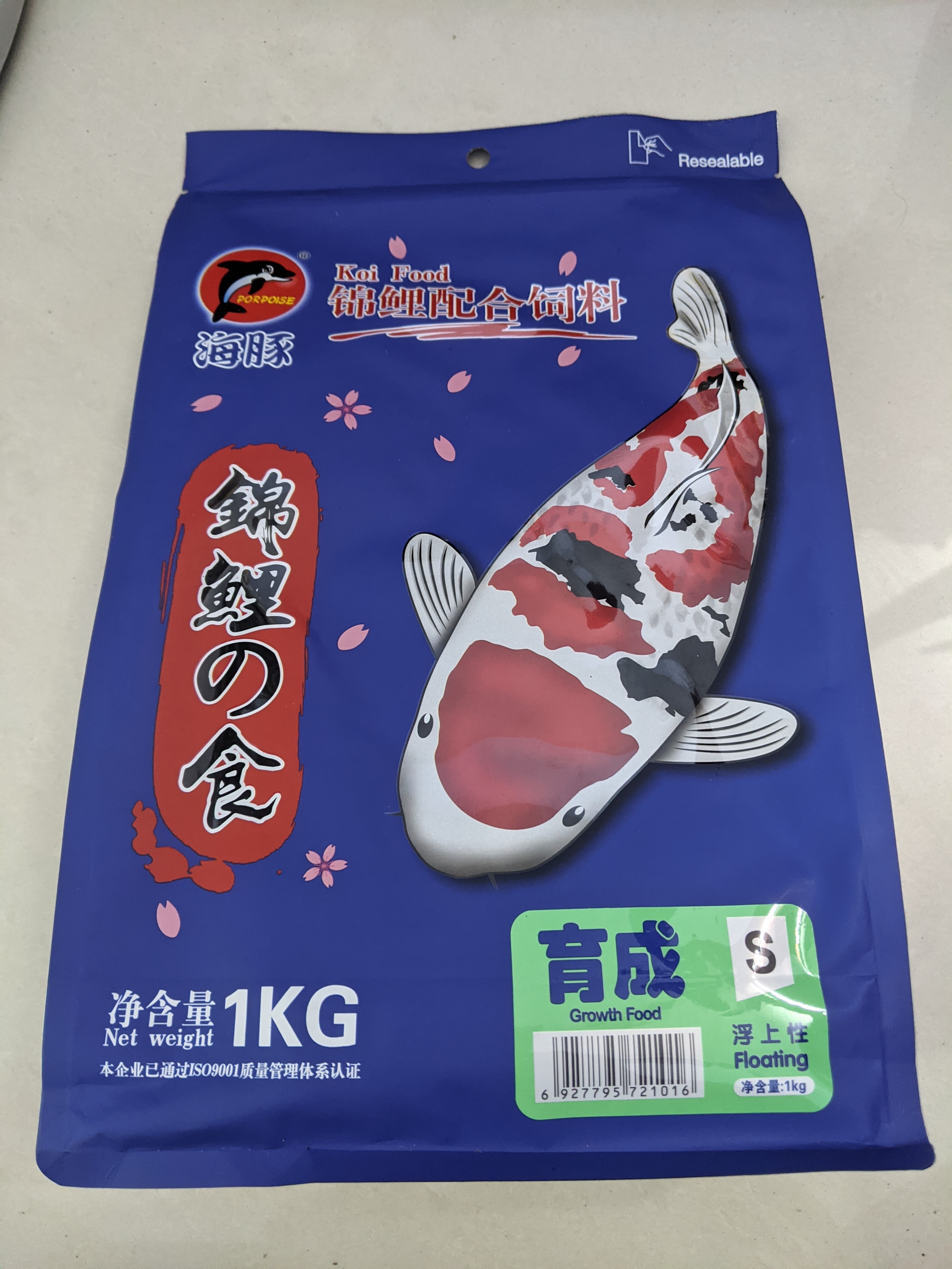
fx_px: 990
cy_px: 634
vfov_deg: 65.3
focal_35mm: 27
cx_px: 476
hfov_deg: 51.4
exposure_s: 1/23.7
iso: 480
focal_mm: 4.44
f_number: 1.8
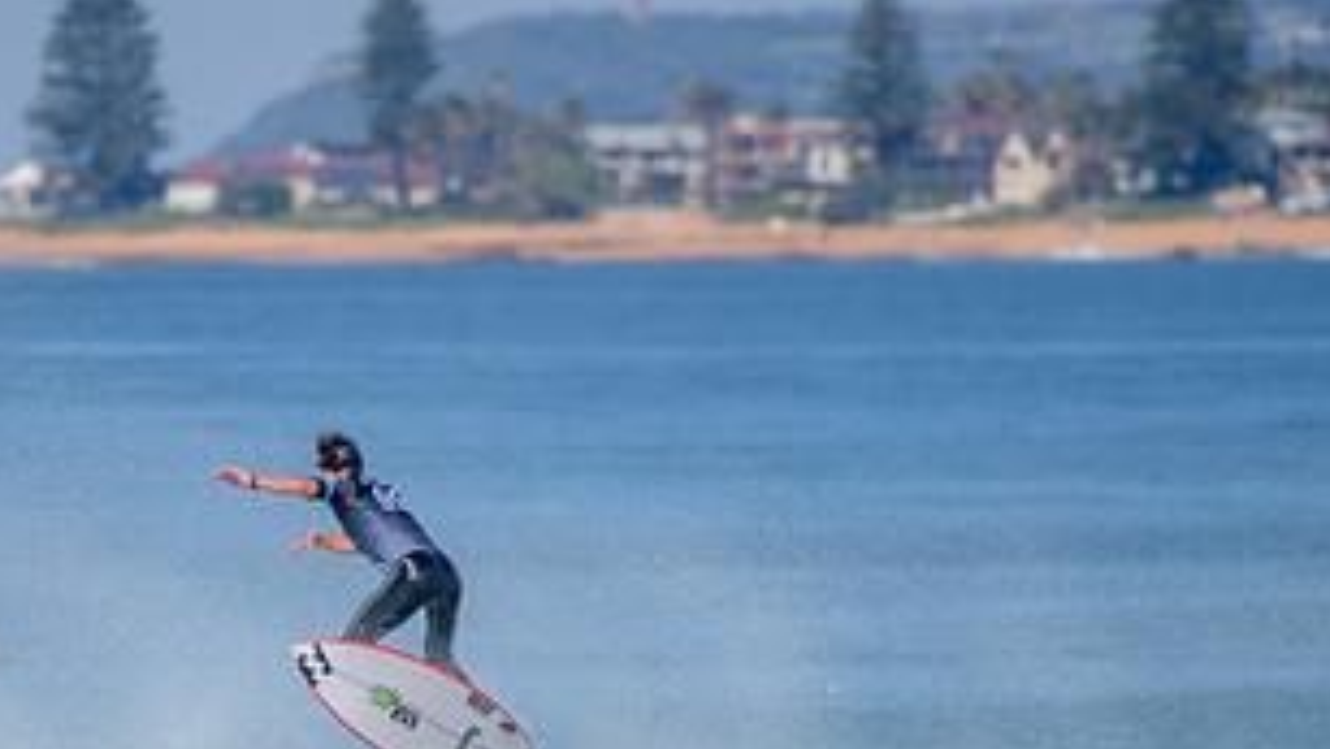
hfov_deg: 2.2
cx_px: 247
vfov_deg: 1.2
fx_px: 34894
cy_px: 833
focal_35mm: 989
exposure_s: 1/2000
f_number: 5.6
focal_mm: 500
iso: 160
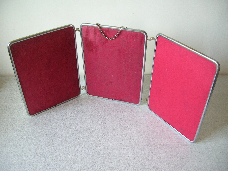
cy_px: 86
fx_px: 230
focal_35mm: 35
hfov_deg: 52.7
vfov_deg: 40.6
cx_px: 114
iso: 50
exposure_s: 1/10.3
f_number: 2.8
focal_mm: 5.8
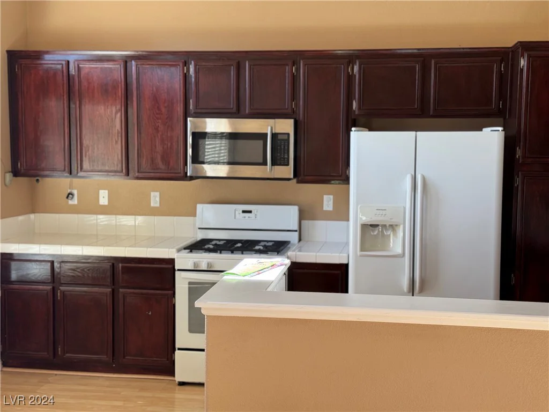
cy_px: 206
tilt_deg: -5.1
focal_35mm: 48
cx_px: 274
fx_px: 761
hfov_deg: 39.7
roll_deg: -0.4
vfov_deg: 30.3
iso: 80
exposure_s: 1/121
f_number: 1.78
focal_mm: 6.76
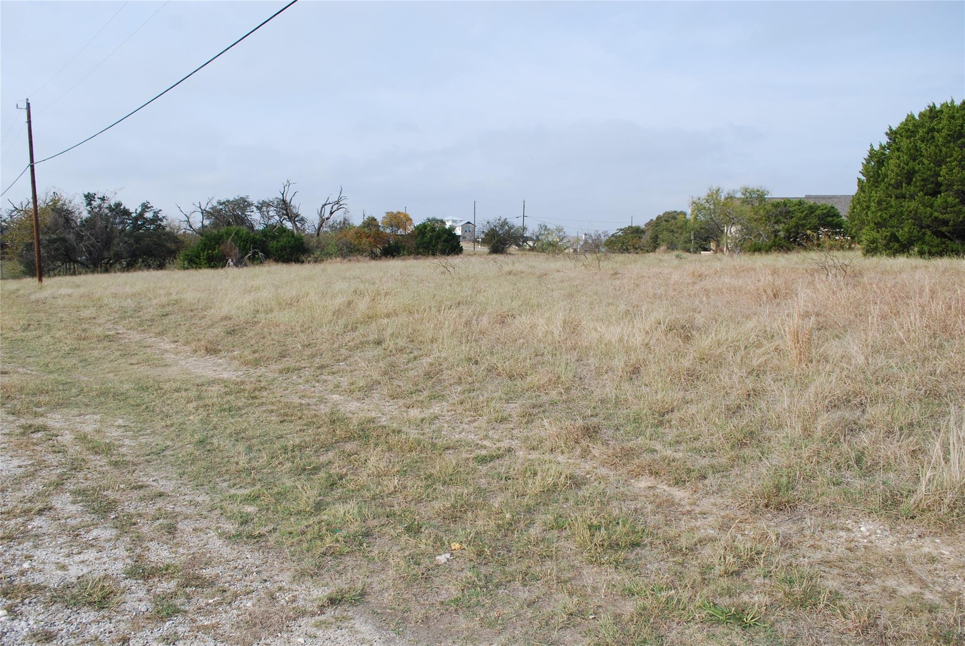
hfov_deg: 67.3
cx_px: 482
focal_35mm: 27
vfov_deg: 48.0
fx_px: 724
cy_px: 323
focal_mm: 18
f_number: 7.1
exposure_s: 1/200
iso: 100
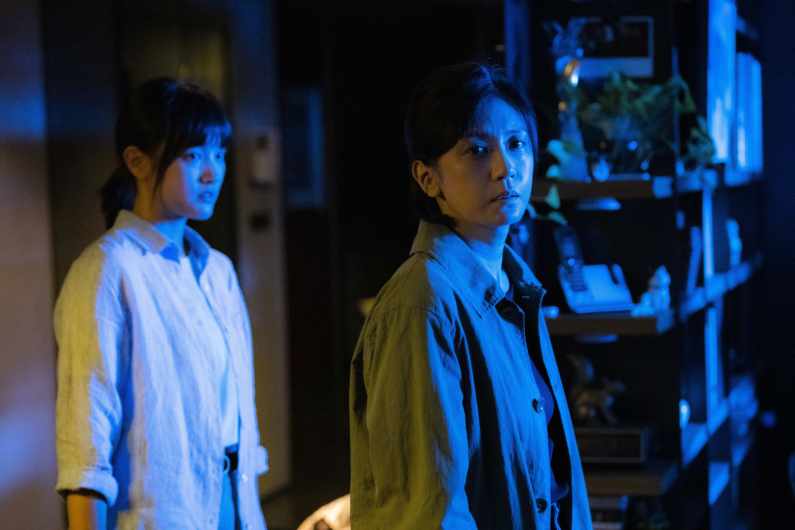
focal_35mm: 75
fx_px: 1656
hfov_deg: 27.0
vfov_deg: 18.2
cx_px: 398
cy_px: 265
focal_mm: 50
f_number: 2.2
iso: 6400
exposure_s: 1/160
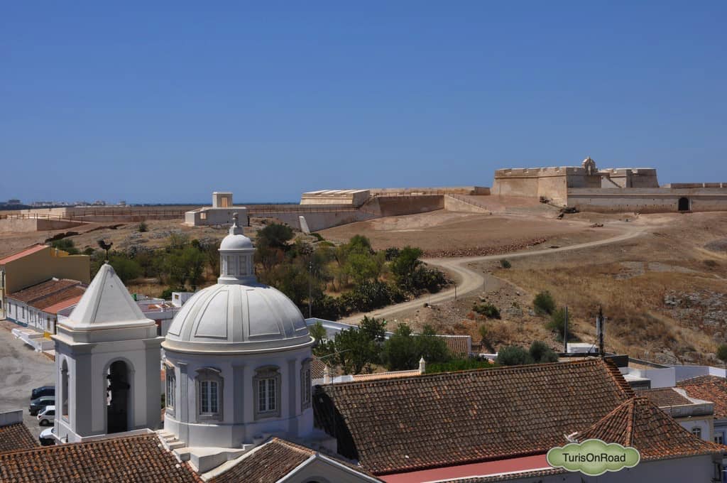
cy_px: 242
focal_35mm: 52
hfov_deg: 37.9
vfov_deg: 25.7
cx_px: 364
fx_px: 1059
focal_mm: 35
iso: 200
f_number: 16
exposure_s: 1/250
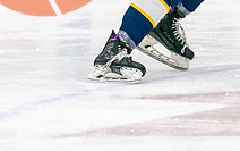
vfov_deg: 2.4
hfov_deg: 3.9
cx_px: 246
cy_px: -63
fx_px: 3536
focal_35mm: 540
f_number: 2.8
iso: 3200
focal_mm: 174
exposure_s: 1/1250
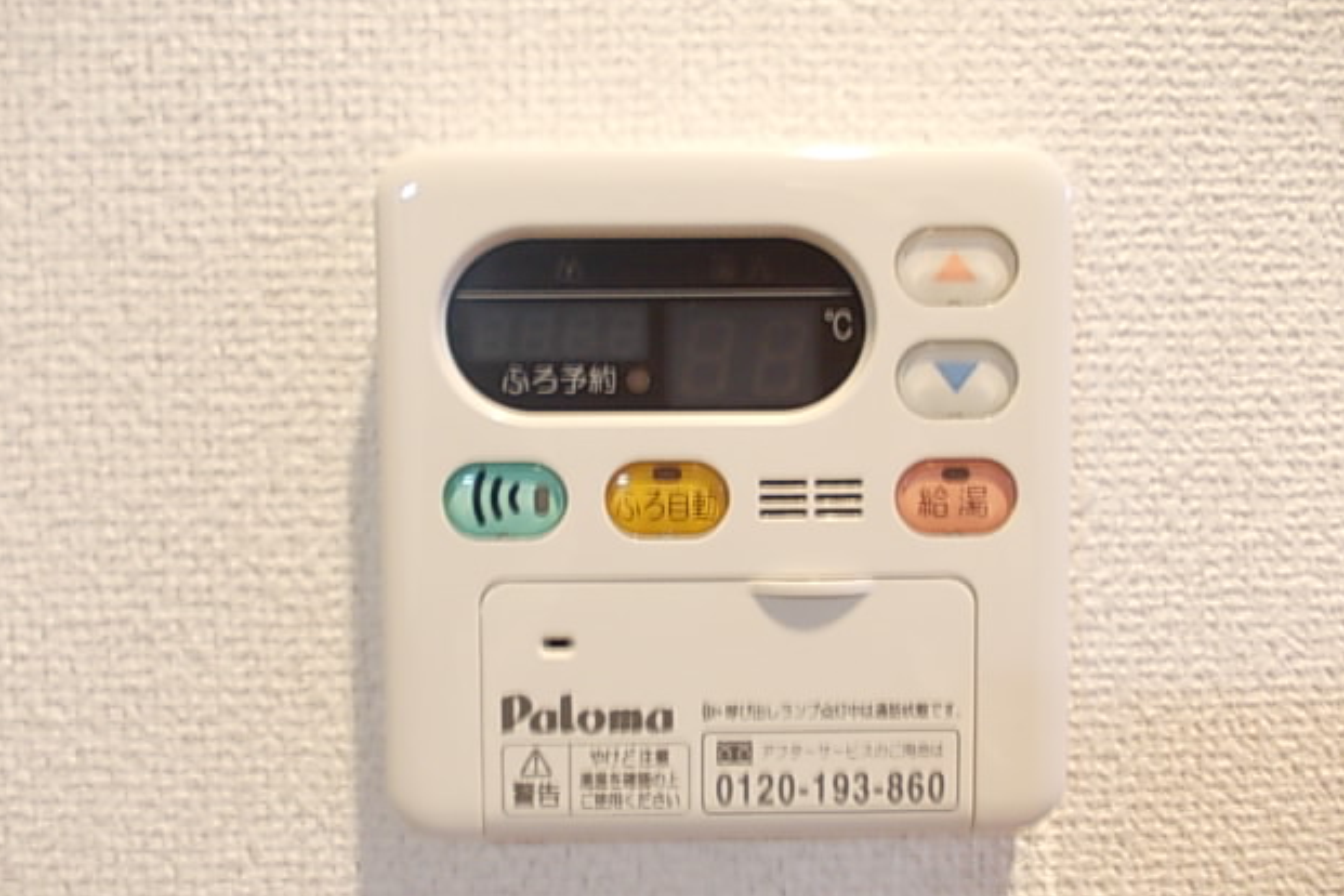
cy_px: 515
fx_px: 1120
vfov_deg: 43.5
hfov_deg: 61.9
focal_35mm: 30
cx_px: 682
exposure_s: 1/10
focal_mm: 4
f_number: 2.7
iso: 200
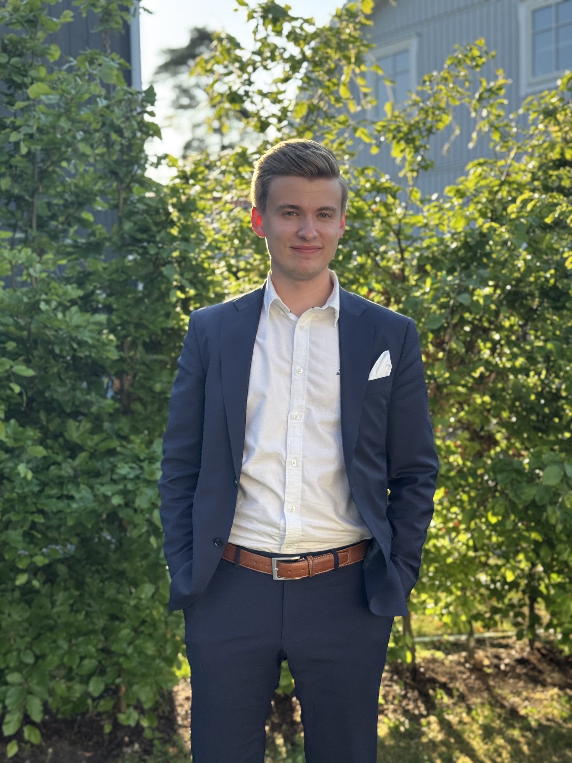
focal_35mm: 48
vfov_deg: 39.7
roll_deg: +1.3
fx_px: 1058
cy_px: 382
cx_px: 286
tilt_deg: -1.8
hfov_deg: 30.3
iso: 64
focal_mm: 6.76
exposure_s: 1/774
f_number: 1.78
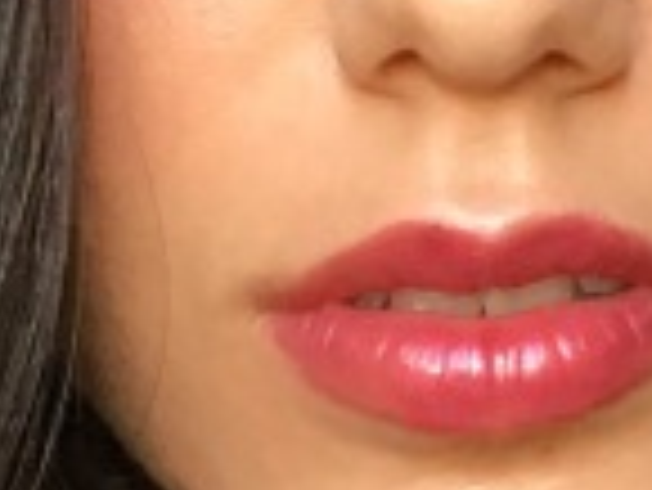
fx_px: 2413
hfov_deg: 15.3
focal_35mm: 128
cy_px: 4
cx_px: 459
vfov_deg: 11.5
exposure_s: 1/33
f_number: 2.2
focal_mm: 4.15
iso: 50
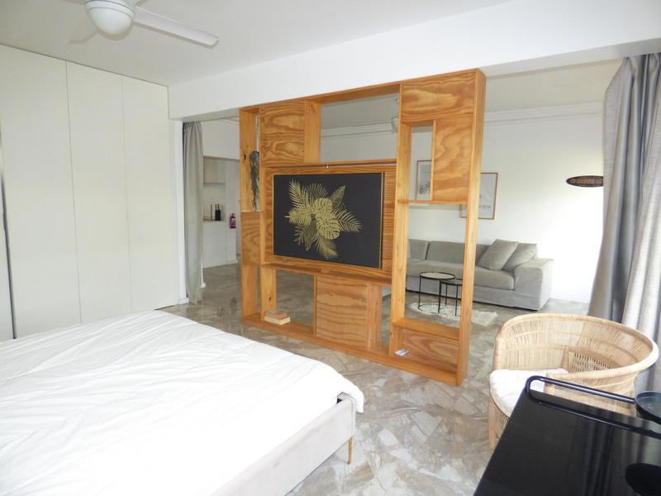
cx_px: 330
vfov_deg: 66.0
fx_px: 382
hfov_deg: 81.7
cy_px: 248
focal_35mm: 20
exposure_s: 1/50
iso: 400
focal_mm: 3.58
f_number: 2.8
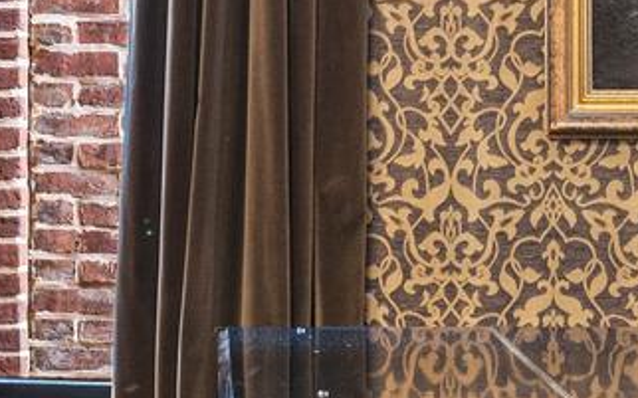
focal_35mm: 201
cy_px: 13
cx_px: 40
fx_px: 3494
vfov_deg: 6.5
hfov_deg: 10.4
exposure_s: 1.6
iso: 250
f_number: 8
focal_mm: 31
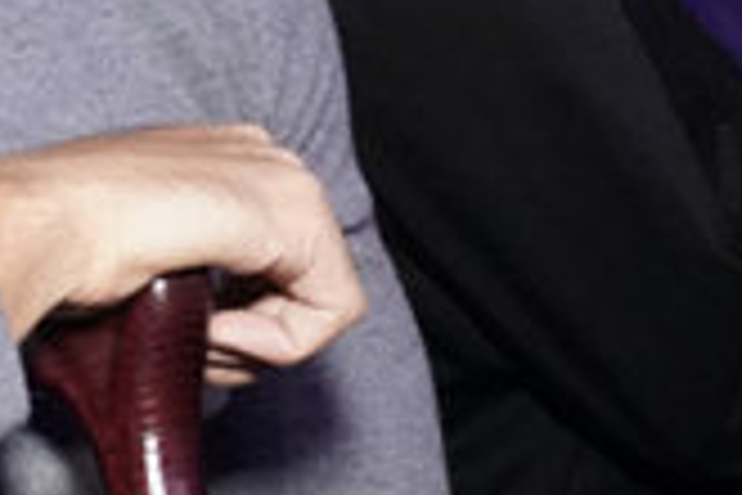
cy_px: -205
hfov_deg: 9.1
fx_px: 3875
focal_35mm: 188
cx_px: -1358
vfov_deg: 7.2
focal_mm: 31
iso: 6400
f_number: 7.1
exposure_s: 1/320
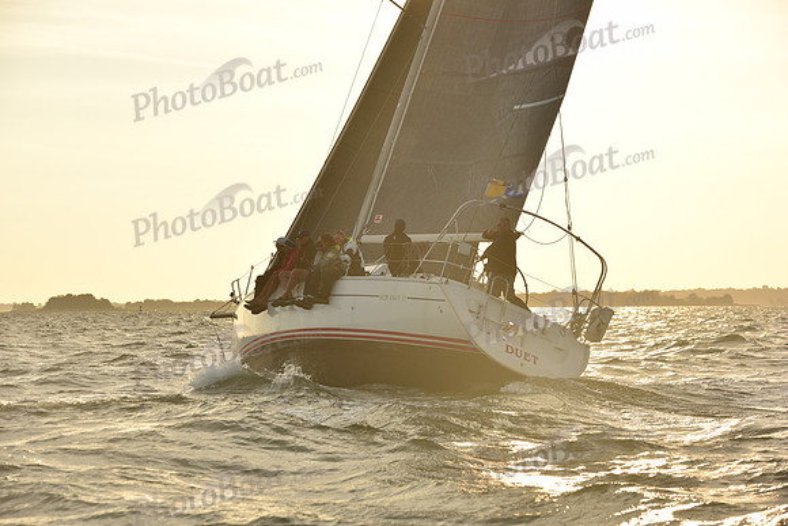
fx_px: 2627
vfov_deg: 11.4
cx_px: 394
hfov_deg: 17.1
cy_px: 263
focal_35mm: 120
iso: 250
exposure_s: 1/640
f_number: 7.1
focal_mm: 120
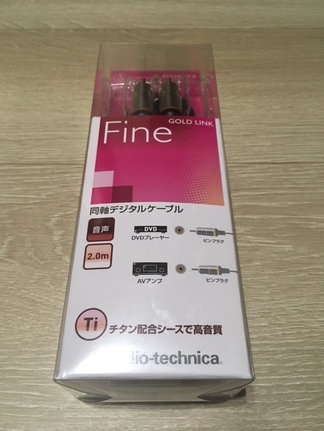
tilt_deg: -56.8
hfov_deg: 48.2
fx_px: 362
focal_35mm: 29
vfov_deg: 61.7
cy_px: 216
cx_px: 162
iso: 125
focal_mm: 4.15
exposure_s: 1/30
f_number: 2.2
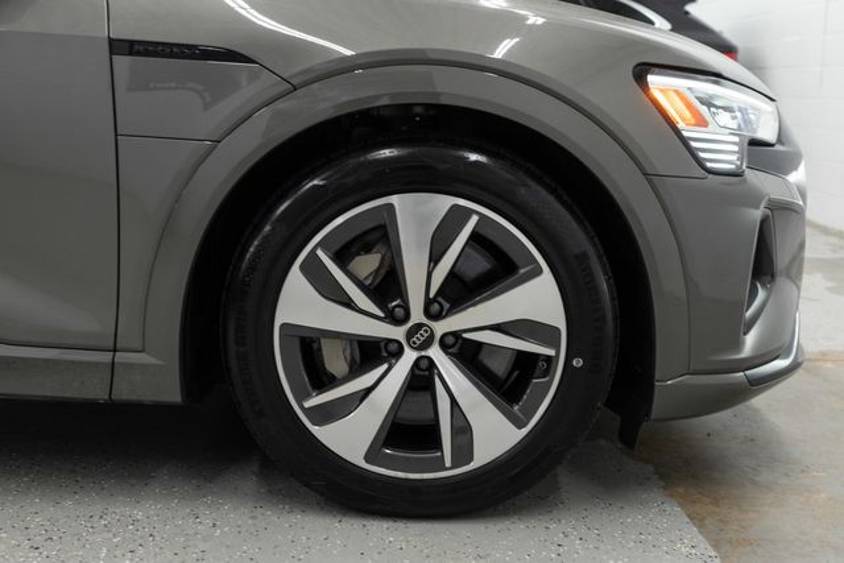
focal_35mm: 42
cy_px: 282
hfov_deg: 46.4
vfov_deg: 31.9
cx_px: 422
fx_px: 985
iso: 250
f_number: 3.2
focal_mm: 28
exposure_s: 1/40
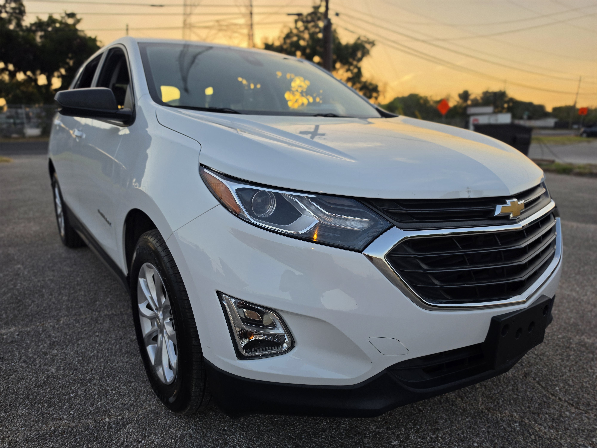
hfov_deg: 73.9
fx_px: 397
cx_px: 298
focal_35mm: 23
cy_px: 224
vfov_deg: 58.9
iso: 80
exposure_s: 1/2000
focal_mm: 6.5
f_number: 1.4
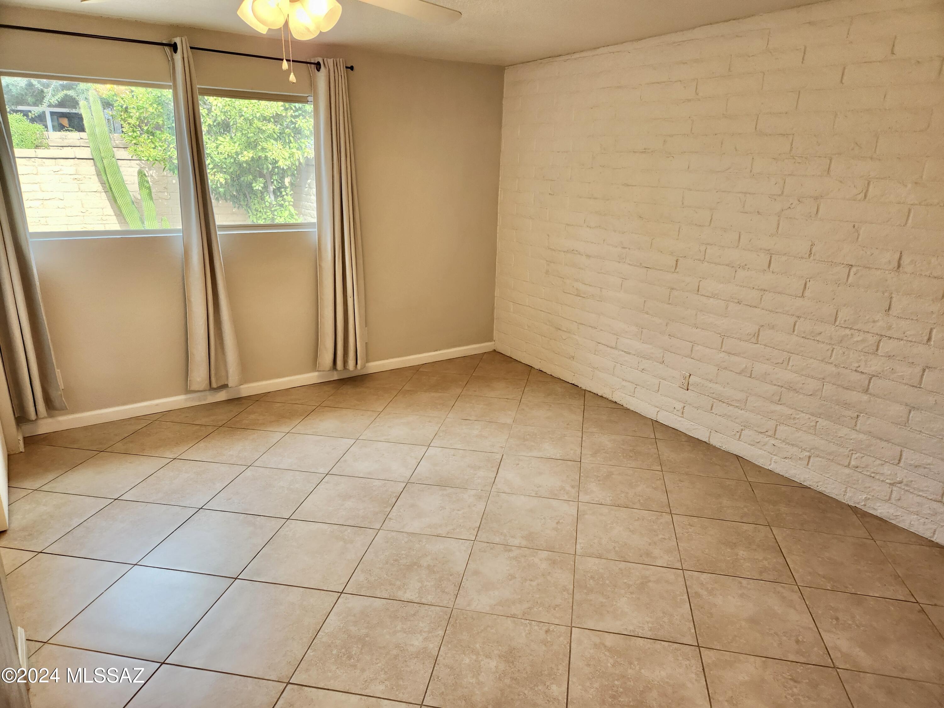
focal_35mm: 23
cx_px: 472
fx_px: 627
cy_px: 354
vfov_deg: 58.9
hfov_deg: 73.9
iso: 125
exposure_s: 1/120
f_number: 1.8
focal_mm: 5.4
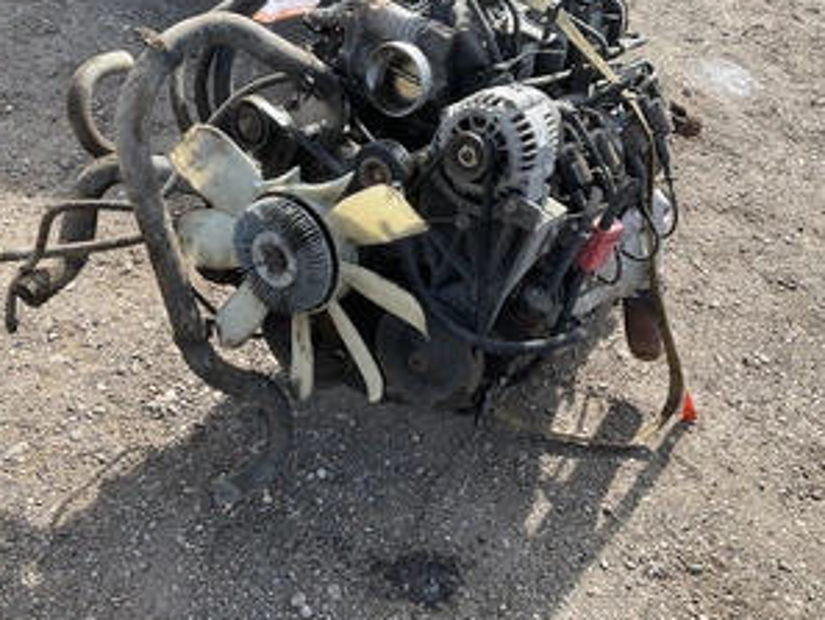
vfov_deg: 36.7
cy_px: 247
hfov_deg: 47.8
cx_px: 386
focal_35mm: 39
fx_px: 930
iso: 25
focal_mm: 3
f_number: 1.8
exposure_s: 1/486
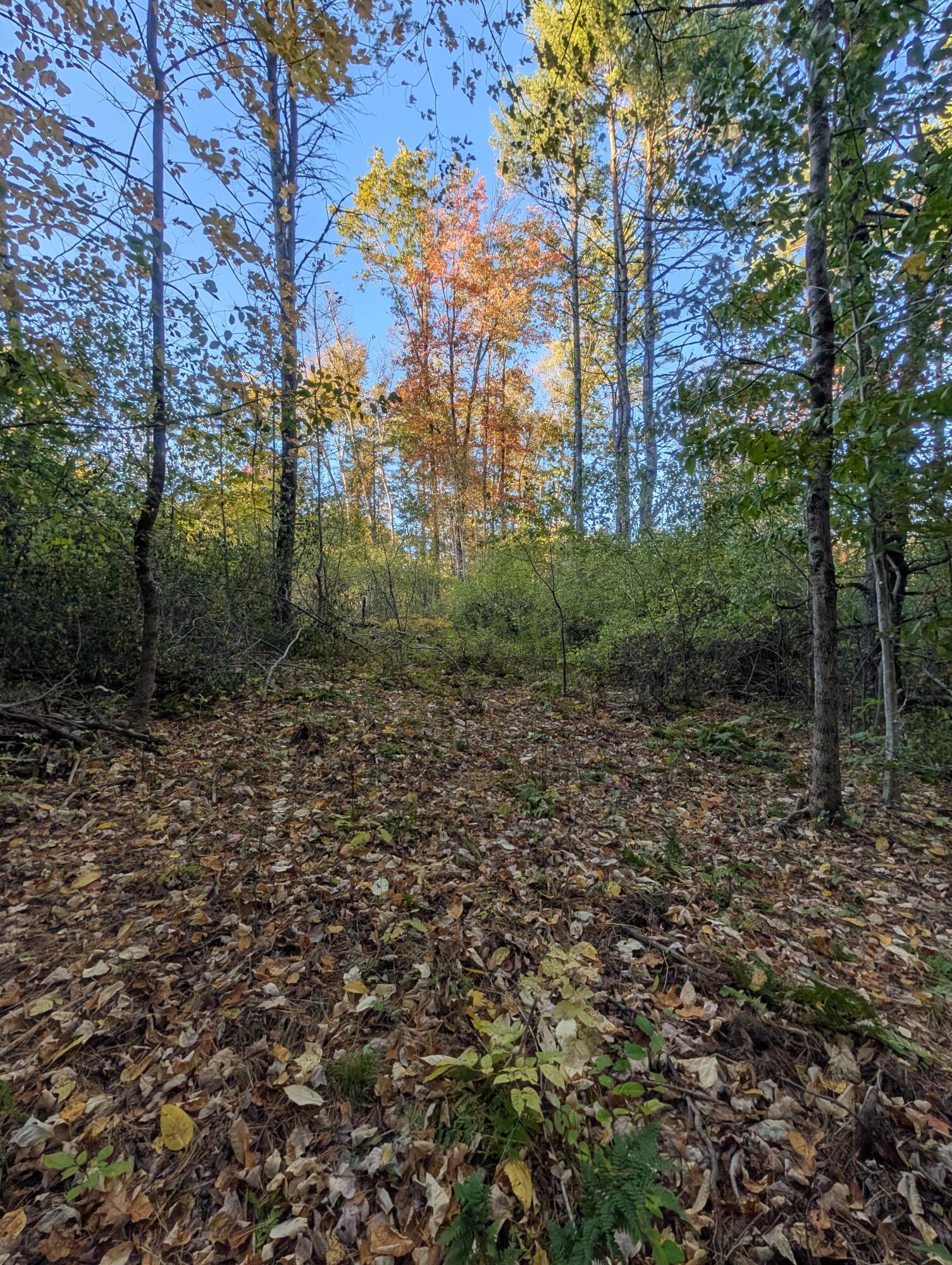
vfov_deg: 110.5
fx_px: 439
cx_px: 476
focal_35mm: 12
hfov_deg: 94.6
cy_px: 632
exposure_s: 1/468
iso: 53
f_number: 1.7
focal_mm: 2.02
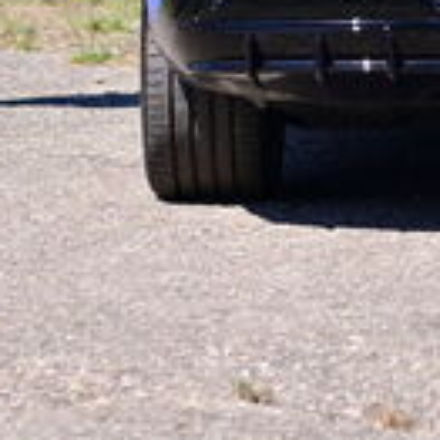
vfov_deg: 5.8
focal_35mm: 298
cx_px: 618
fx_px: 4285
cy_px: -138
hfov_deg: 5.8
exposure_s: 1/3200
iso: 100
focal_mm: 50
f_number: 2.5
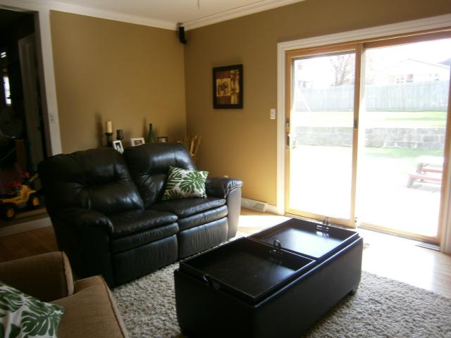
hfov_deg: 67.3
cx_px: 226
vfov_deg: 53.1
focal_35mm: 26
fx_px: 339
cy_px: 169
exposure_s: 1/30
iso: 100
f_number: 2.8
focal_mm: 4.7
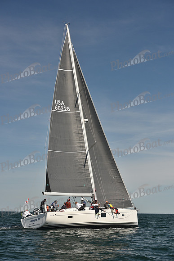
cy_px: 130
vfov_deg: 28.8
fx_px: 507
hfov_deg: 19.5
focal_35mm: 70
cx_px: 87
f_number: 7.1
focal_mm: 70
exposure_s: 1/640
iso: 250
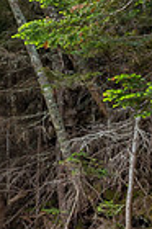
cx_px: -204
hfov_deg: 5.1
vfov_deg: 7.7
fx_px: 1676
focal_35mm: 264
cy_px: 268
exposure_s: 1/640
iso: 400
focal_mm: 55
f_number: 5.6
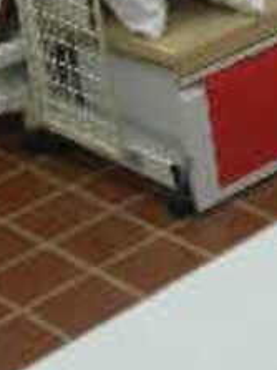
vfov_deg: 12.9
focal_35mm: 140
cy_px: -277
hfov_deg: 9.6
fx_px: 1495
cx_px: 622
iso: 64
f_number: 3.2
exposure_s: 1/64.1
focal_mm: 4.6
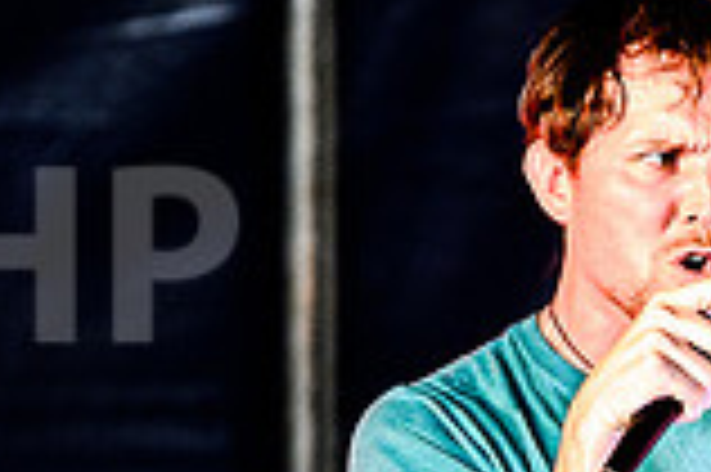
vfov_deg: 1.1
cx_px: 775
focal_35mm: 1233
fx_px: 24326
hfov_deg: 1.7
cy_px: 383
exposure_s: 1/160
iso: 1000
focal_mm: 200
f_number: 2.8
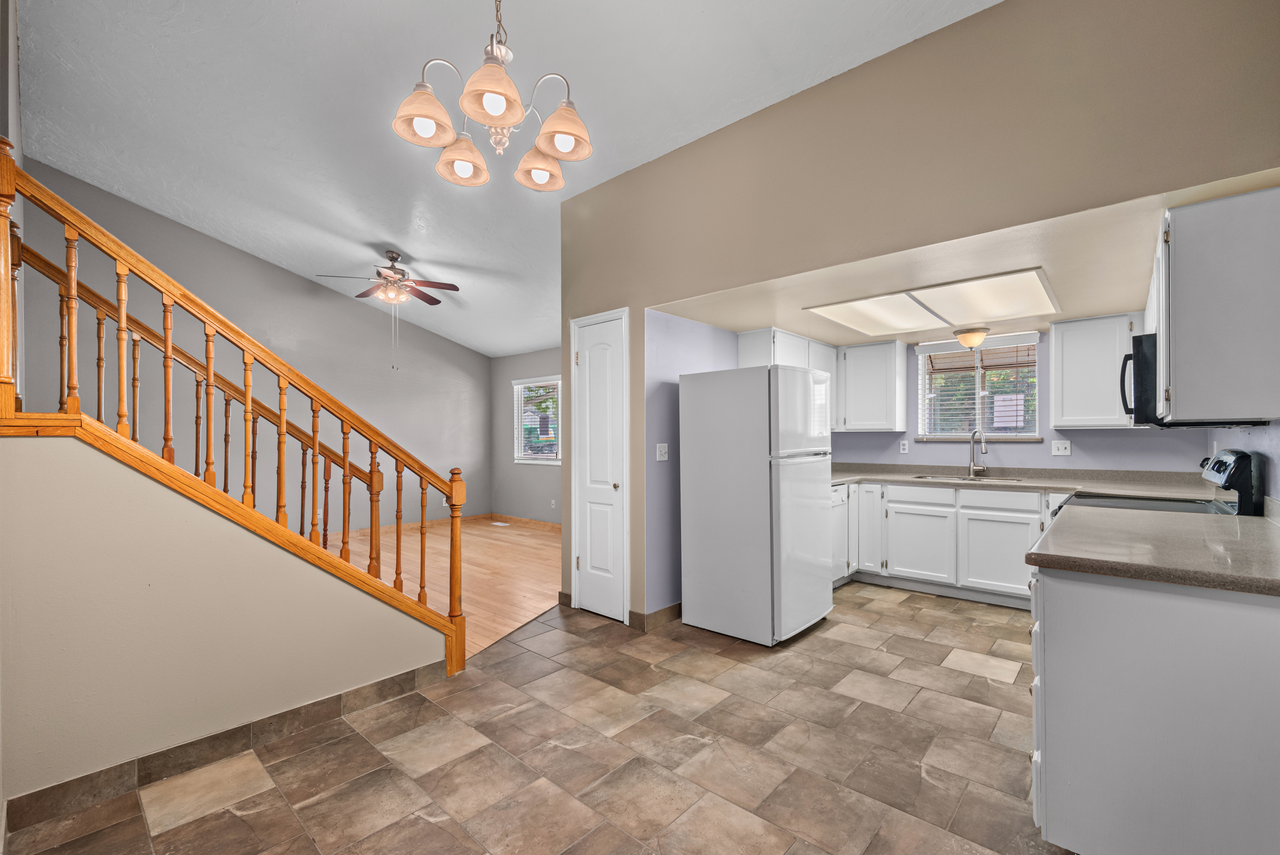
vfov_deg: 77.4
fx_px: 534
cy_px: 428
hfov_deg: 100.4
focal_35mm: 15
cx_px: 640
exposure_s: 1/2
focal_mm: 15
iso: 500
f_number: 8
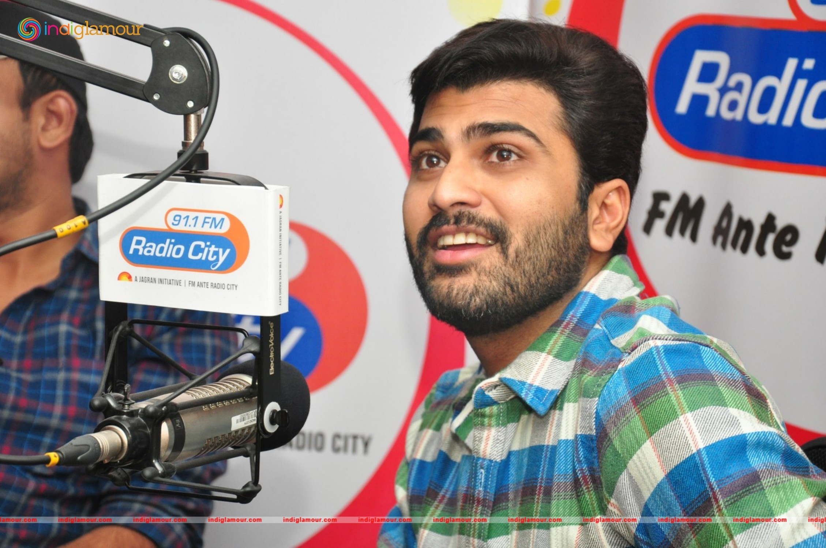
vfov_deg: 13.0
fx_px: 2406
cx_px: 413
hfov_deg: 19.5
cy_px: 274
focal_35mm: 105
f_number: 5.6
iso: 800
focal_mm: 70
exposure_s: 1/125
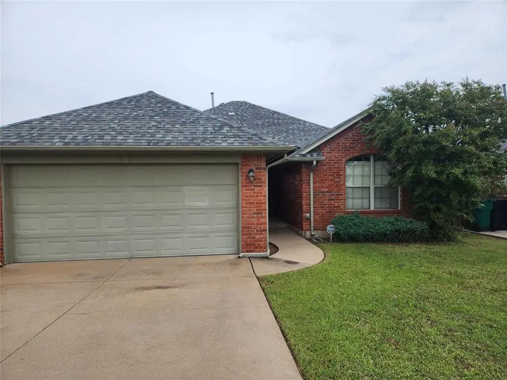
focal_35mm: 23
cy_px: 190
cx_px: 254
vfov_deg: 58.9
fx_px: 337
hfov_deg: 73.9
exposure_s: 1/1311
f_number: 1.8
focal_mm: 5.4
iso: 20
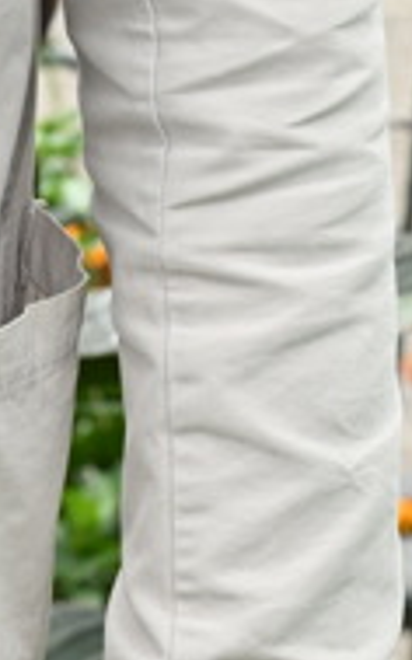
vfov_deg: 6.1
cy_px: -438
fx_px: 6131
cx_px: -422
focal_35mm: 341
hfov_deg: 3.8
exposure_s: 1/500
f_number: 5
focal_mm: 61
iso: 320
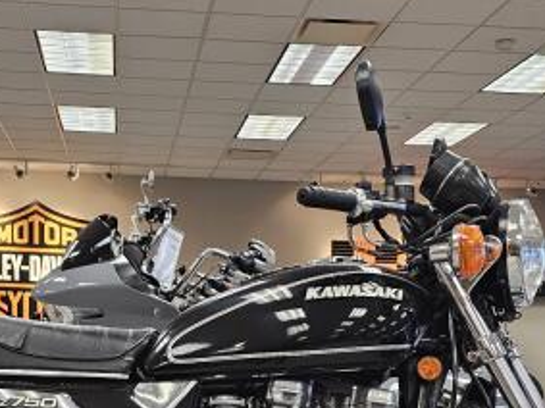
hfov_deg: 29.7
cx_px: 202
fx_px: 1023
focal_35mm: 65
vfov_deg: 21.5
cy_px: 435
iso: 250
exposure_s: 1/120
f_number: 1.7
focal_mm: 6.3
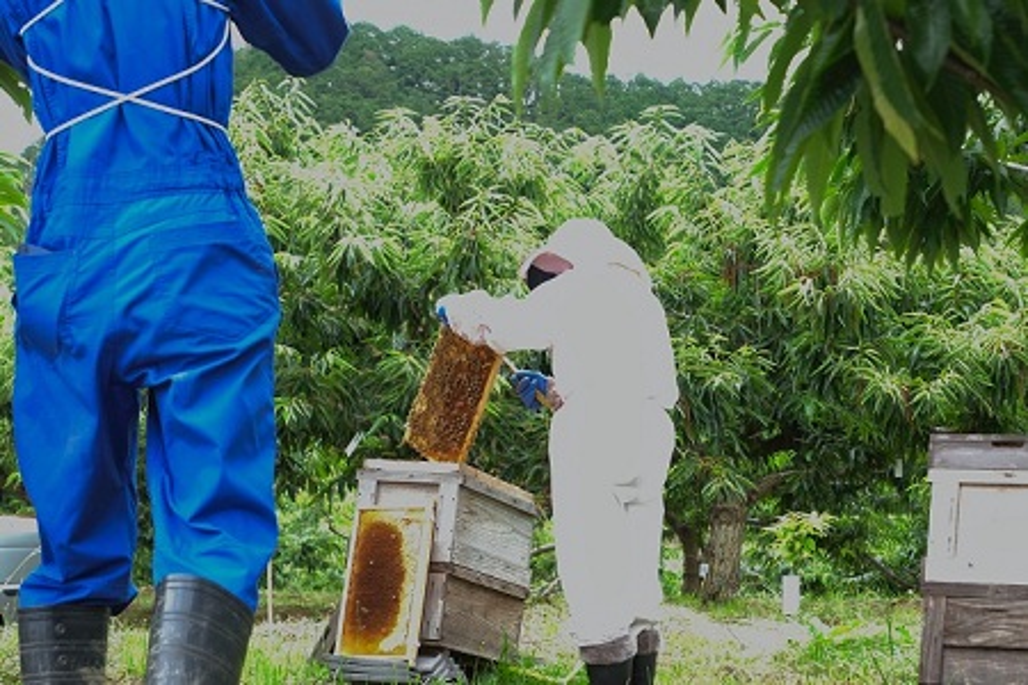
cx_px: 514
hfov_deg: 29.7
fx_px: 1942
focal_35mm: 68
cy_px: 342
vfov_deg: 20.0
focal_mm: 45
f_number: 5.6
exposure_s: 1/28
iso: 125
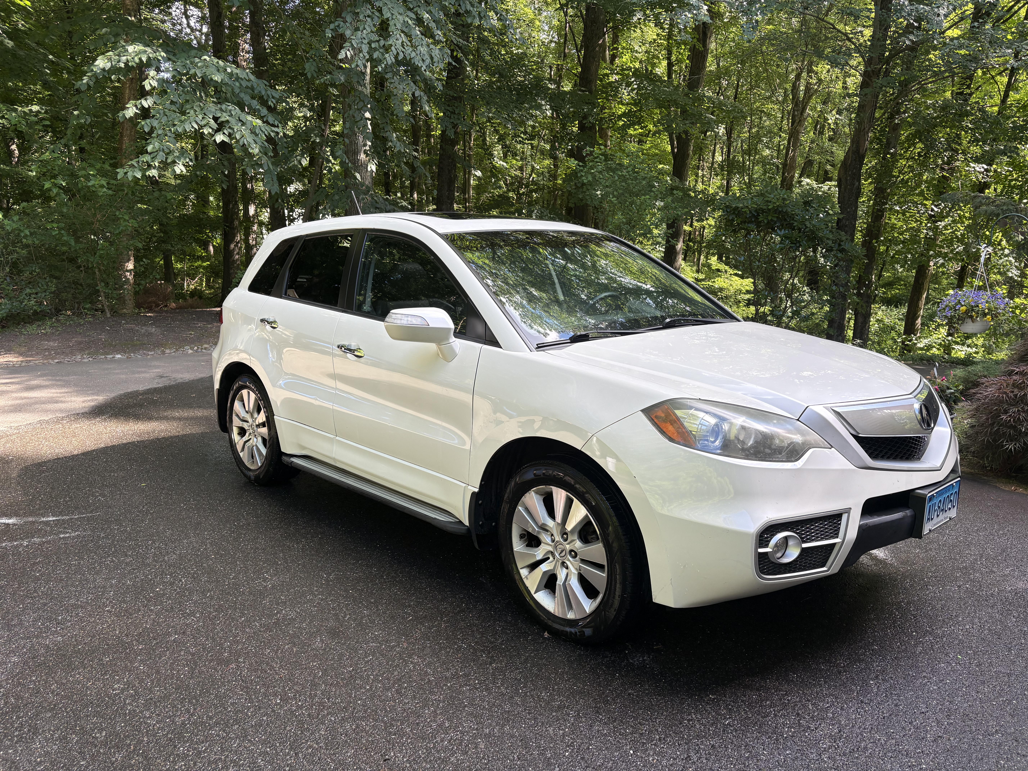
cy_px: 386
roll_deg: +0.4
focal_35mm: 26
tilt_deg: -13.9
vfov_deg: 53.1
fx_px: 772
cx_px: 514
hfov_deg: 67.3
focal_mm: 5.96
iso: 64
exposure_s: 1/236
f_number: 1.6
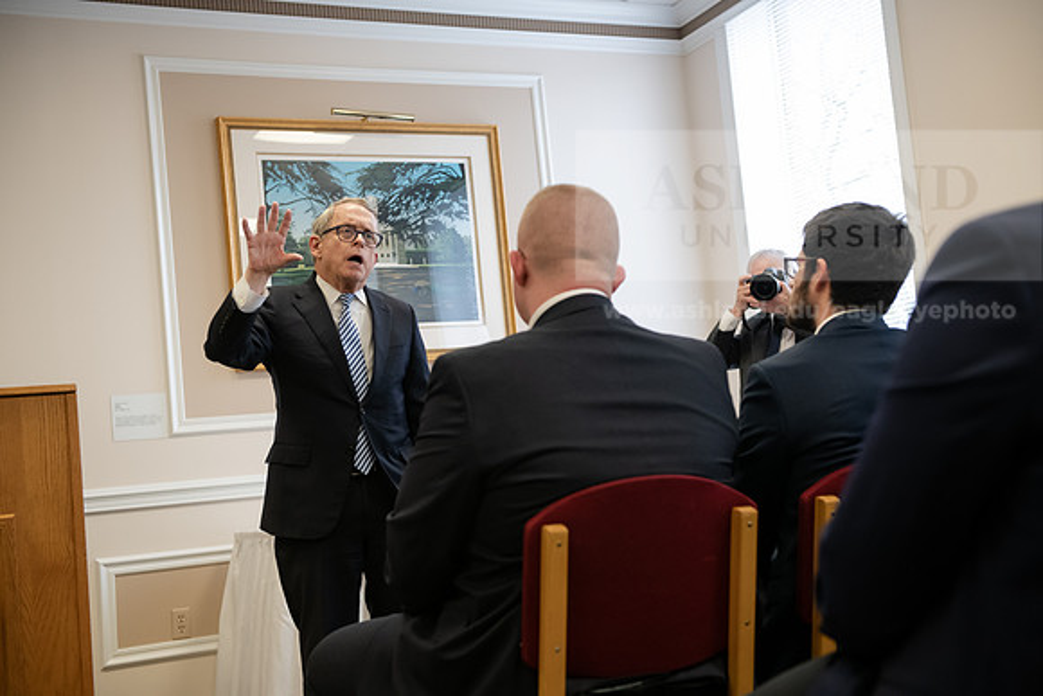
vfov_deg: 28.1
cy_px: 348
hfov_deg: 41.1
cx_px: 522
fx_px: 1391
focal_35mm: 48
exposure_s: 1/200
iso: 1600
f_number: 3.5
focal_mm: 48
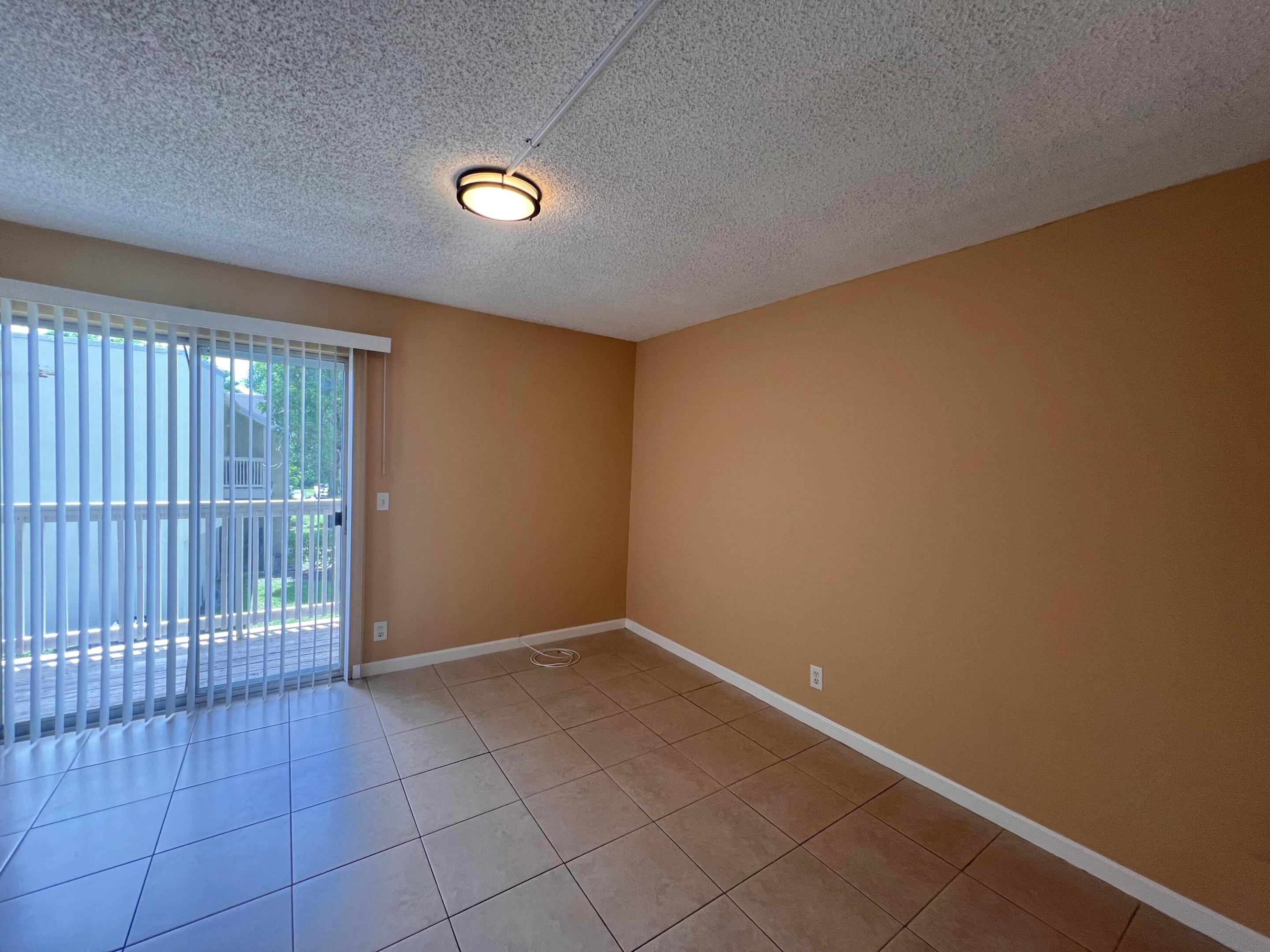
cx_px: 635
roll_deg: -2.7
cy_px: 476
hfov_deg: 106.2
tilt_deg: -1.3
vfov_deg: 89.9
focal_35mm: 13
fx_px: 477
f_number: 1.8
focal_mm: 1.57
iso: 100
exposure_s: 1/120
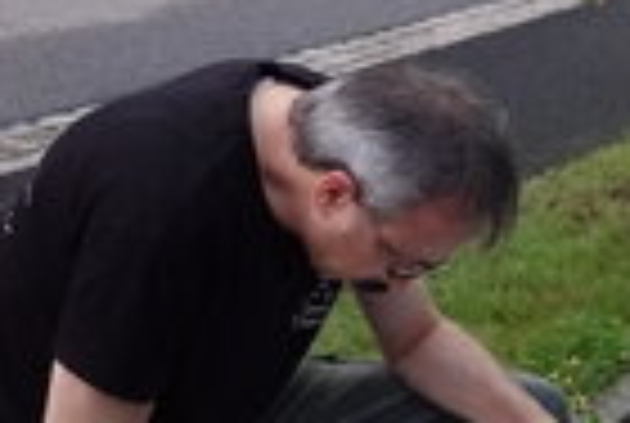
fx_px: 1999
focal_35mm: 114
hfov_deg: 17.5
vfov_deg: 11.9
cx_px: 634
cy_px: 484
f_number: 3.2
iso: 6400
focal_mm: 14.65
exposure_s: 1/125
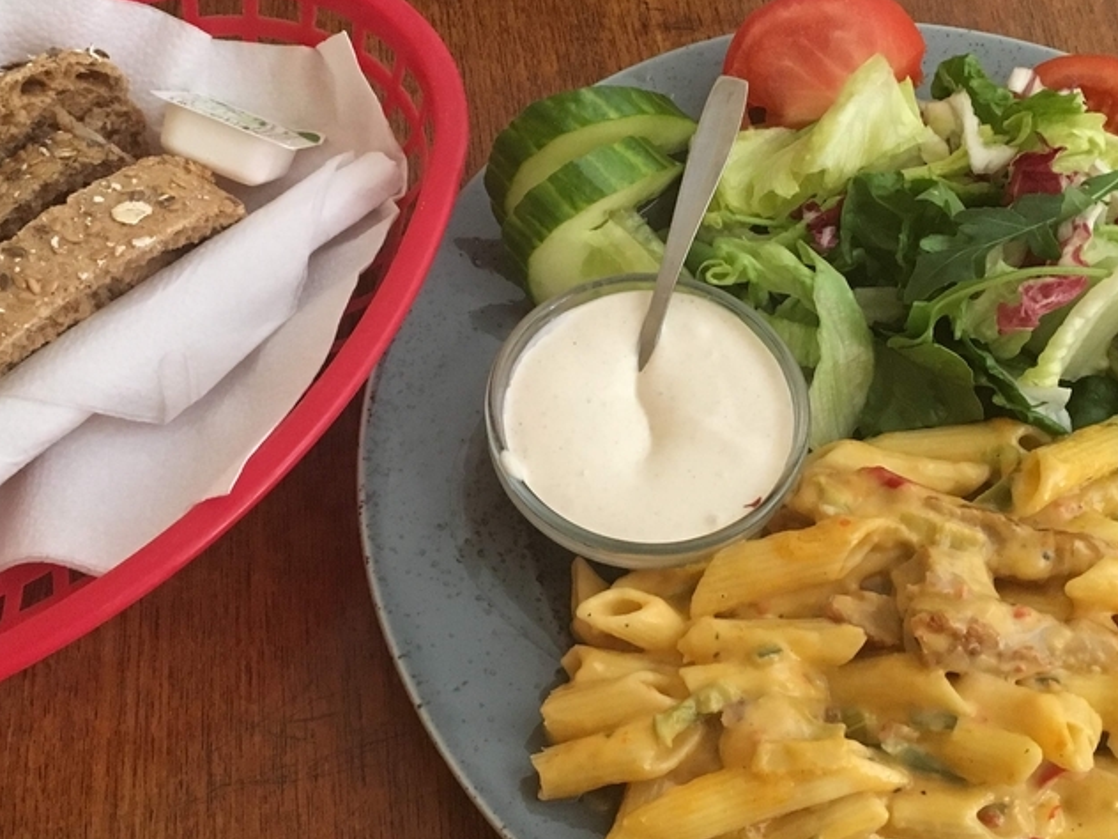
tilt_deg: -63.3
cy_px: 441
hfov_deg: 40.4
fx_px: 1518
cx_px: 596
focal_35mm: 47
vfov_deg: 30.9
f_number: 2.2
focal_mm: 4.15
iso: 200
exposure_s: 1/25
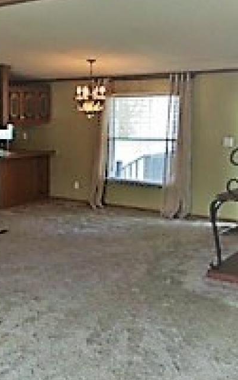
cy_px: 205
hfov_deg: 25.3
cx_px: 11
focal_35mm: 49
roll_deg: +0.6
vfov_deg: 41.0
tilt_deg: -12.9
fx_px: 508
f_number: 2.2
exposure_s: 1/30
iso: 40
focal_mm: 4.15
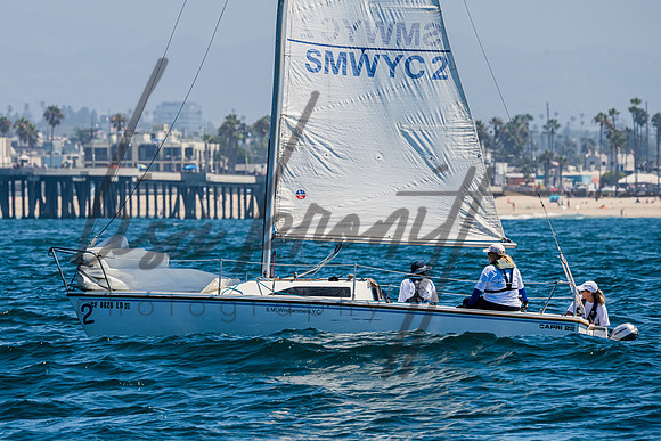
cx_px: 230
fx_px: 9816
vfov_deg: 2.6
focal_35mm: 535
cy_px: 224
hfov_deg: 3.9
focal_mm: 400
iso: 400
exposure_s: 1/800
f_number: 10
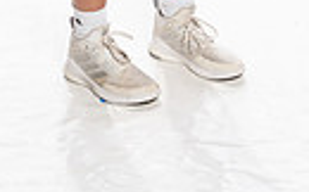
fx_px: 1481
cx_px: 138
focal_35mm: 176
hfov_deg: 11.9
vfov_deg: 6.9
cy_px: -337
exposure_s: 1/250
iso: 400
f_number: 8
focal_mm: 50
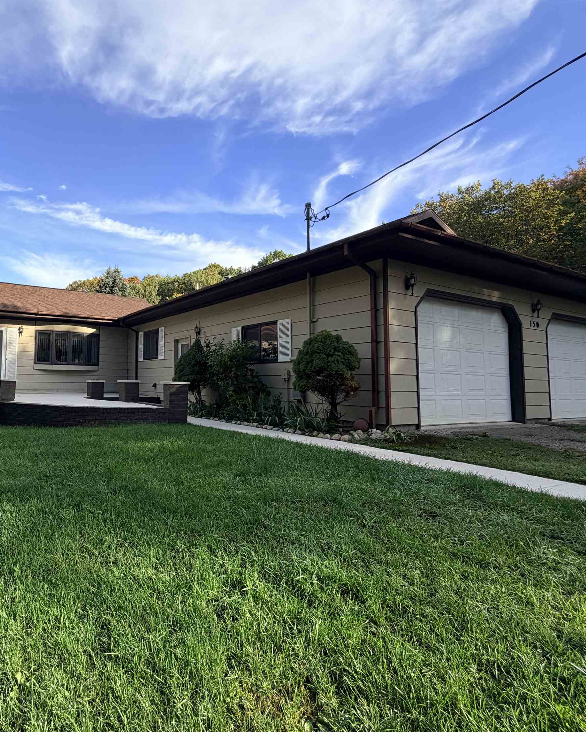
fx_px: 412
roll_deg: +0.6
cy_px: 351
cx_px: 143
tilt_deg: +4.7
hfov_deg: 66.2
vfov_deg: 83.2
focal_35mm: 19
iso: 40
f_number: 2.2
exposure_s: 1/607
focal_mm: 2.22
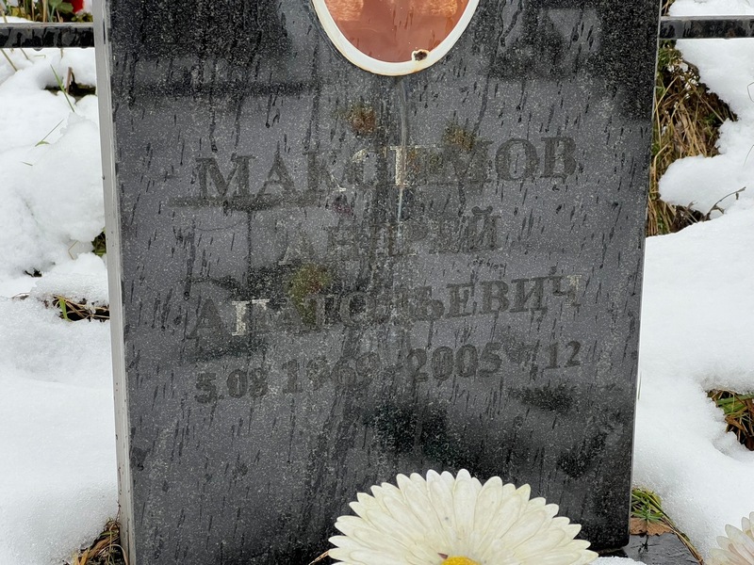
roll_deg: -2.3
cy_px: 282
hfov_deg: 25.3
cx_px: 377
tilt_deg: -21.6
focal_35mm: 77
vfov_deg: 19.1
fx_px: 1677
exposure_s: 1/99
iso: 80
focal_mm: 9
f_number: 2.8
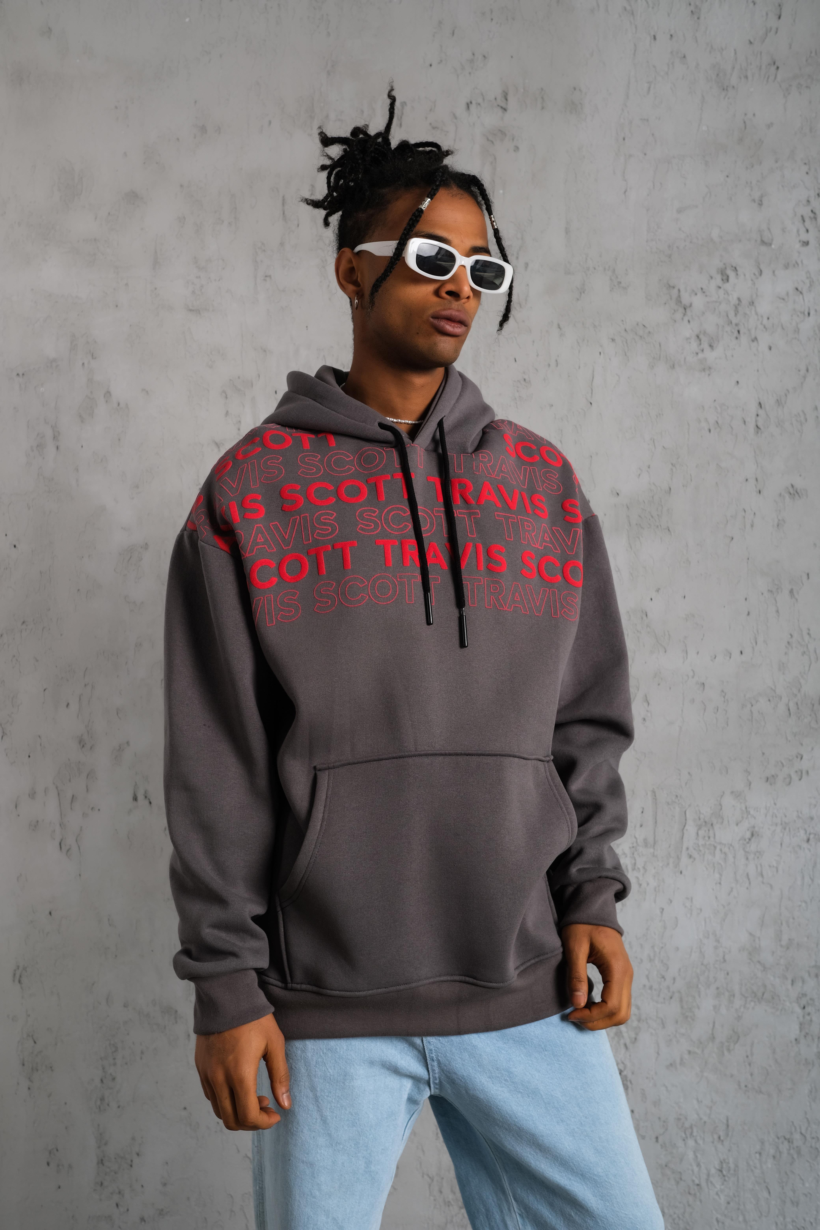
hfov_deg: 37.9
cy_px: 615
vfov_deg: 54.4
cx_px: 410
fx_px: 1196
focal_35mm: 35
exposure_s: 1/160
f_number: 5
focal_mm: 23
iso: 160
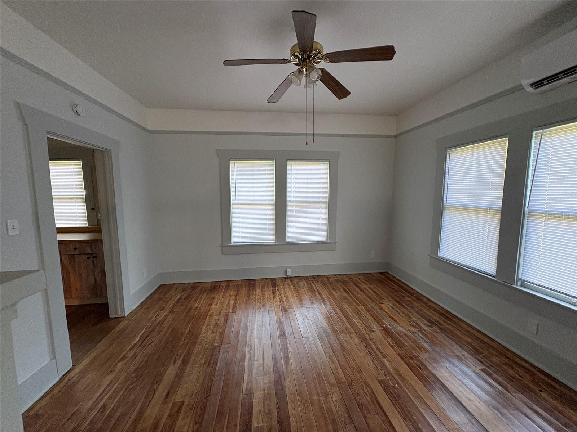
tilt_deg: -4.9
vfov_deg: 85.7
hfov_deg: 102.1
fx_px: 233
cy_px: 216
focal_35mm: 14
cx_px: 288
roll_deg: +1.6
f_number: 2.2
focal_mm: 2.22
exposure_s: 1/87
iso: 250
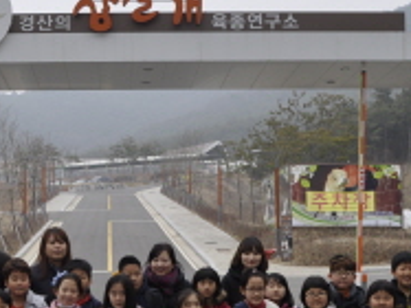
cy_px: 266
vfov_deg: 18.8
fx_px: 914
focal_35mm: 77
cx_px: 112
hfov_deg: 25.1
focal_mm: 20
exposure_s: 1/100
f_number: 8
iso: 200
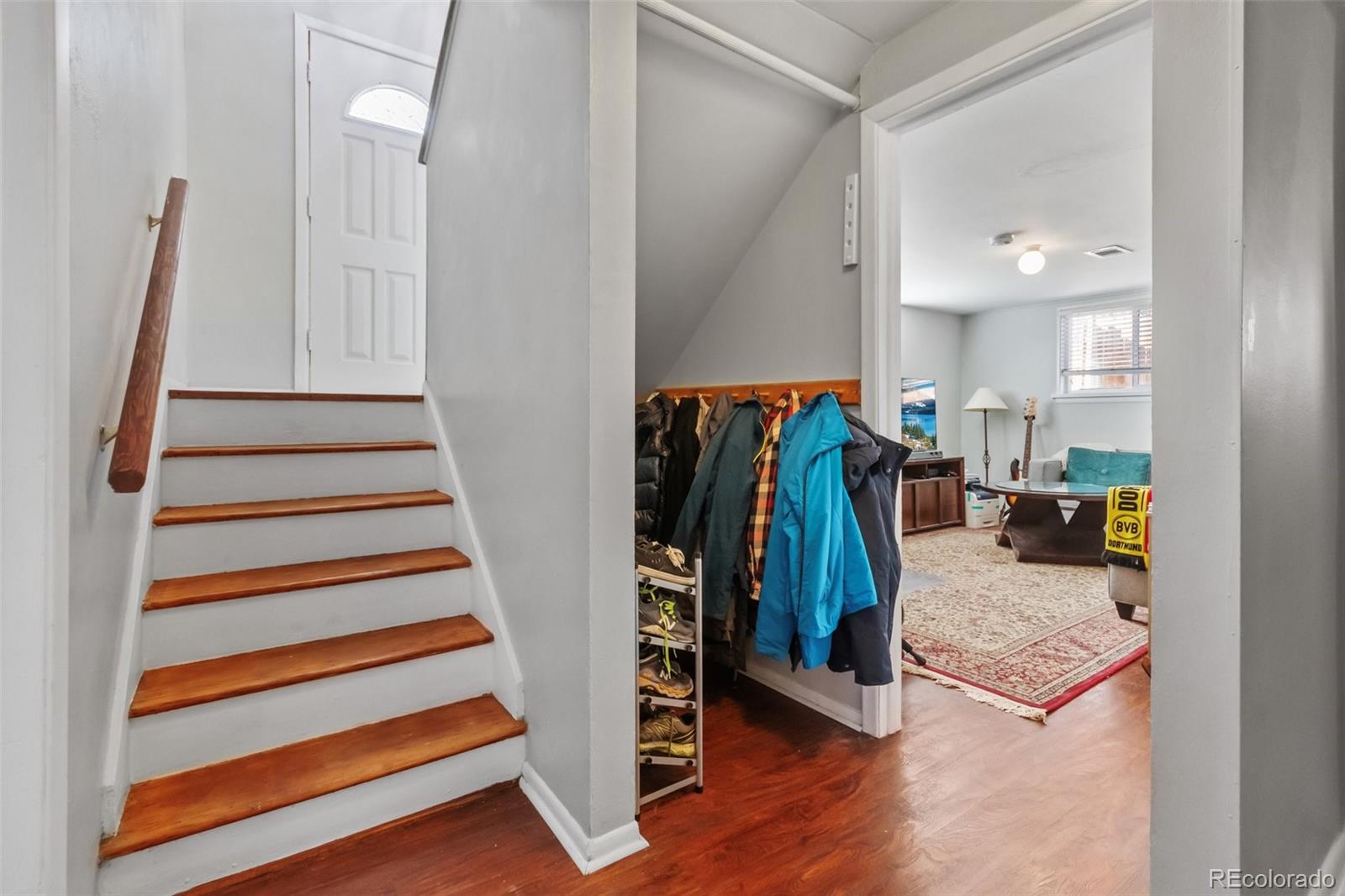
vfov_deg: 77.3
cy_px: 448
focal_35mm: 15
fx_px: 560
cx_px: 672
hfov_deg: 100.4
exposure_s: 1/30
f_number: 8
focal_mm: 10
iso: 2000
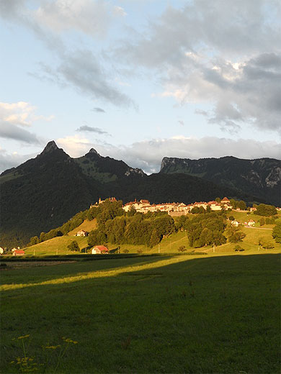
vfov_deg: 49.0
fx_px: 411
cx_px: 140
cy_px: 187
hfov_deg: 37.7
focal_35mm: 38
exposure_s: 1/100
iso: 80
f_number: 3.9
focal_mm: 6.9
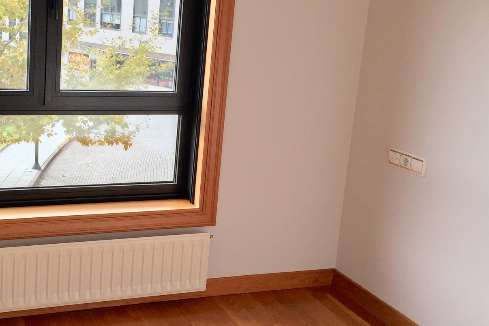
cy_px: 124
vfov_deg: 28.0
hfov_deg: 40.2
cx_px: 136
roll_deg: -3.8
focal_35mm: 48
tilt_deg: -11.2
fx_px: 652
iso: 32
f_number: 2.2
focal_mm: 4.15
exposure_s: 1/359
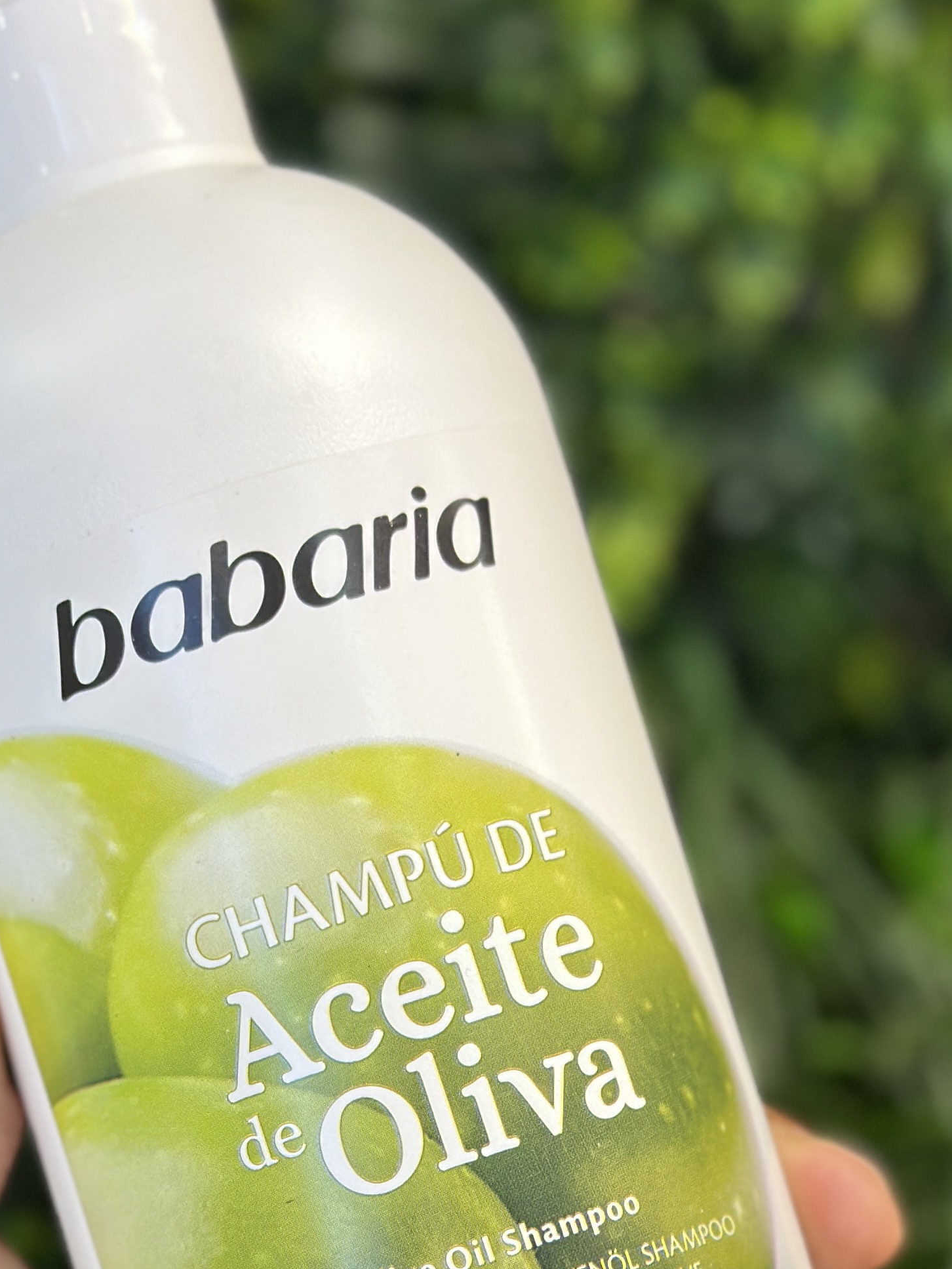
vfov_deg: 19.2
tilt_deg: -3.2
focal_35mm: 100
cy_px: 1169
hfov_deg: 14.8
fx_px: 3666
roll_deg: -2.0
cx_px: 355
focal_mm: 6.86
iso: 100
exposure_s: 1/100
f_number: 1.78
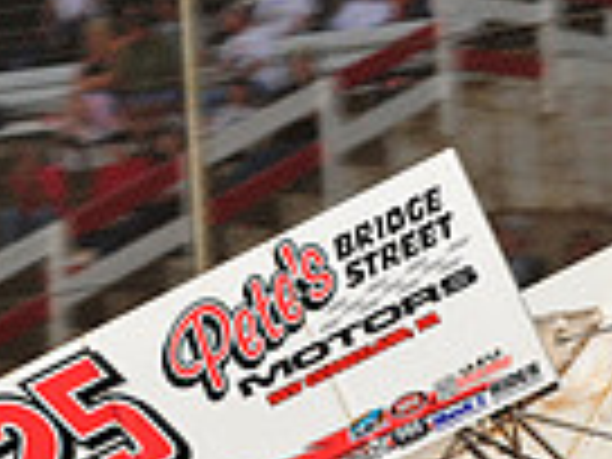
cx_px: 126
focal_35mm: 377
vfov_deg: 3.9
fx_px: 6665
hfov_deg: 5.3
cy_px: 666
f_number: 6.3
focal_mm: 92
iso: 800
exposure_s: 1/320
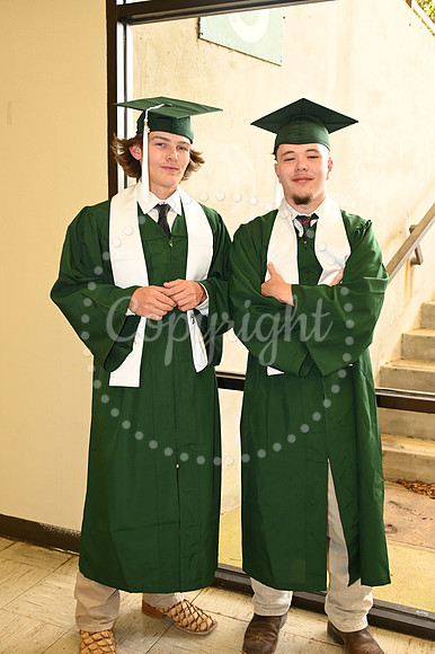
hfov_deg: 36.8
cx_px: 218
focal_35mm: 36
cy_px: 327
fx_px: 653
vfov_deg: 53.2
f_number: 5.6
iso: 1600
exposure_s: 1/60
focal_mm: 36
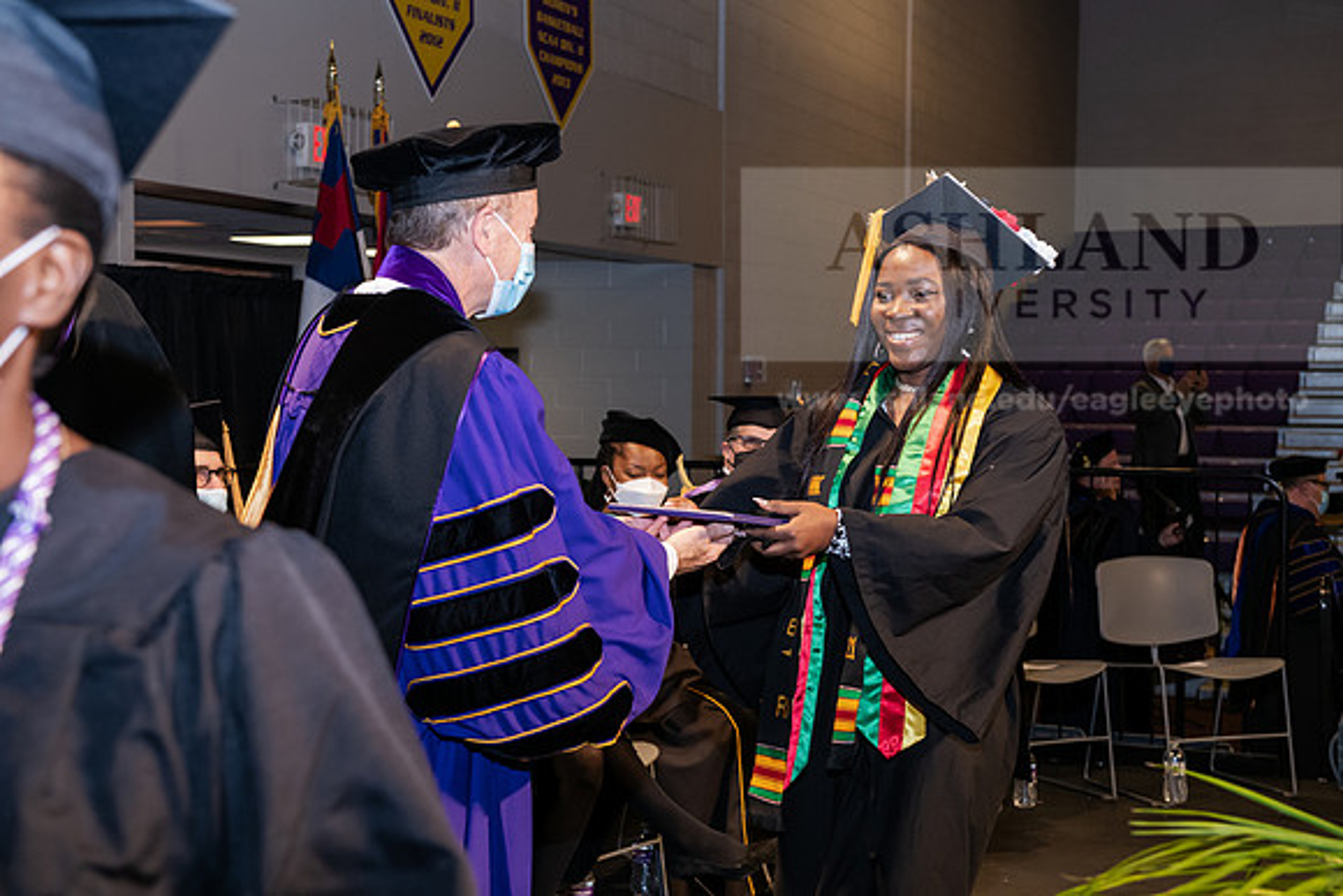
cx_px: 672
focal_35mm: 56
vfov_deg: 24.2
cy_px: 448
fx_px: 2090
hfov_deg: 35.6
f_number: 6.3
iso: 1600
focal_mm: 56
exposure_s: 1/200
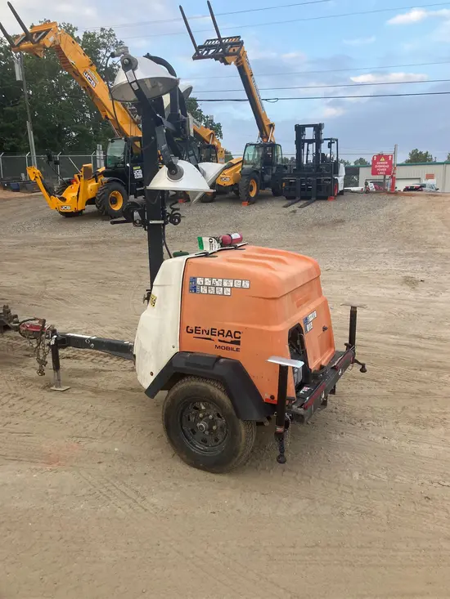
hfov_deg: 49.8
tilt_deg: -9.0
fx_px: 485
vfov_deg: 63.4
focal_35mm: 28
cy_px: 300
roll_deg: -1.6
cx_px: 225
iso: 25
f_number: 1.8
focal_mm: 3.99
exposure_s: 1/239
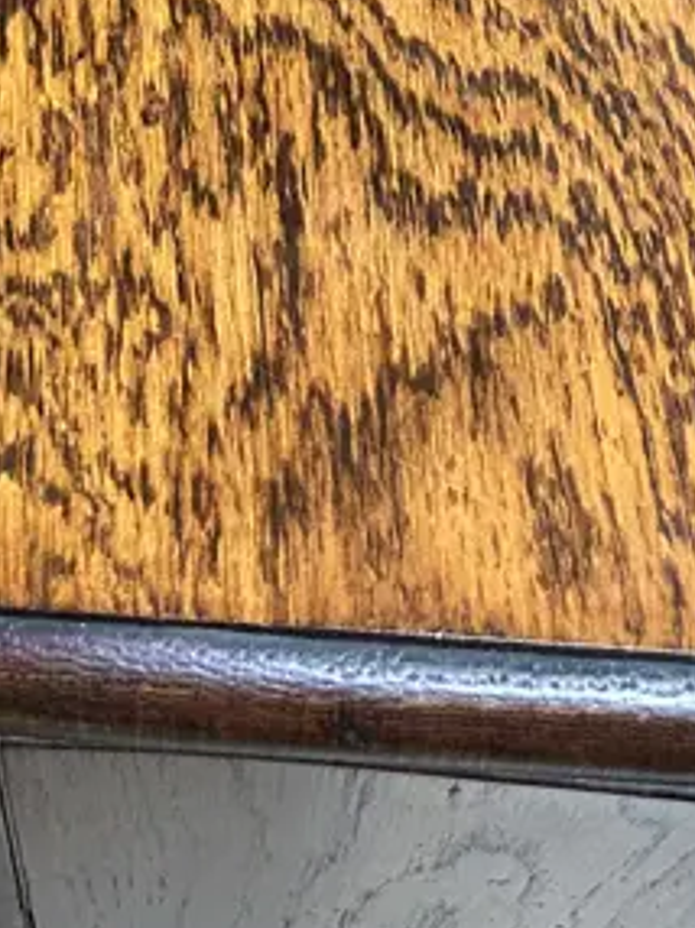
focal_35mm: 86
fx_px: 2306
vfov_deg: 18.7
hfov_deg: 16.6
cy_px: -636
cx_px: -91
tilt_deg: -49.0
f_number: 1.78
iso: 320
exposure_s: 1/50
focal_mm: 6.86
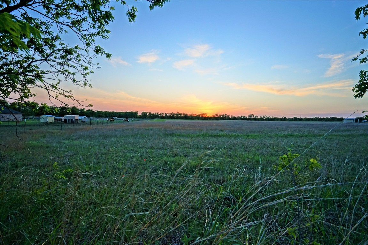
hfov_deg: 96.7
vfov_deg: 73.7
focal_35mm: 16
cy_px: 122
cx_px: 184
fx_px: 164
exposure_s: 1/250
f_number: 7.1
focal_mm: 16
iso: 1600
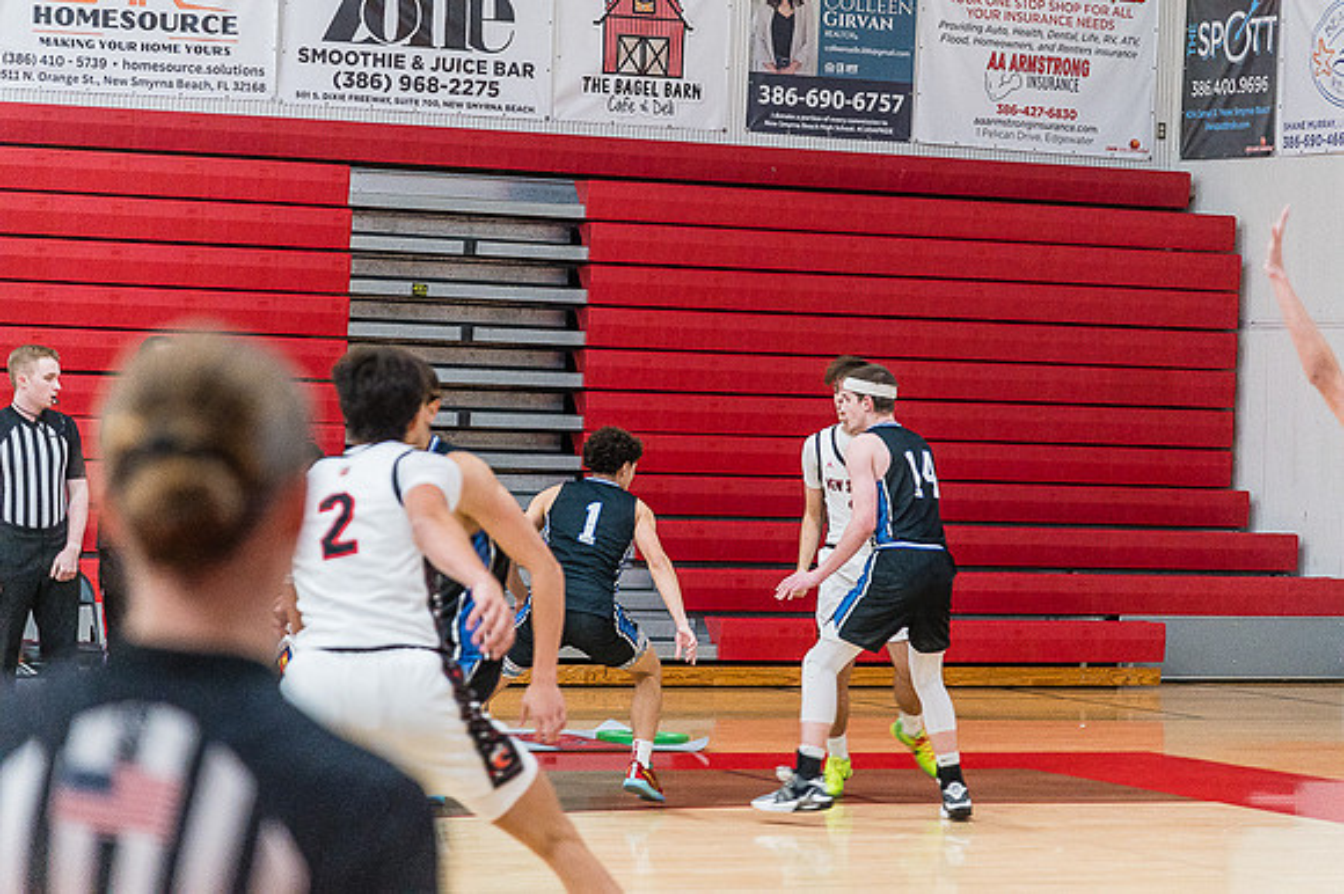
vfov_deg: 11.4
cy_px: 447
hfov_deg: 17.1
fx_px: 4477
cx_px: 672
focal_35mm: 120
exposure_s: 1/320
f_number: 4
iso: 5000
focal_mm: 120
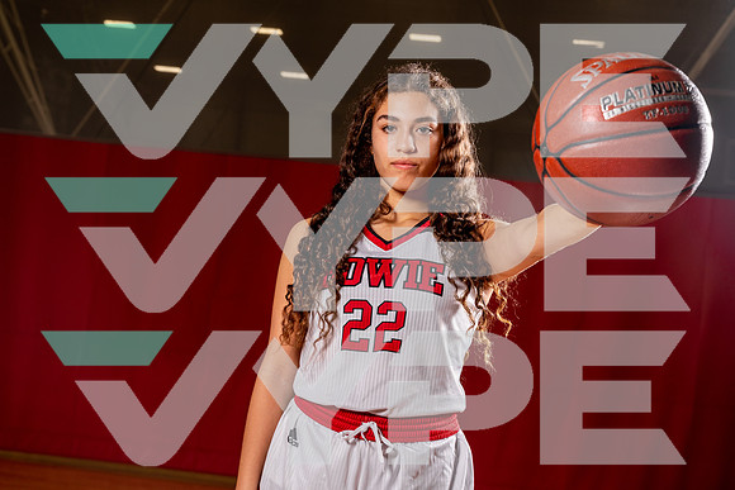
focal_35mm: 52
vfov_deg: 26.0
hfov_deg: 38.2
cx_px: 368
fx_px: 1062
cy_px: 245
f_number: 6.3
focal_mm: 52
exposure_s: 1/125
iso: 100
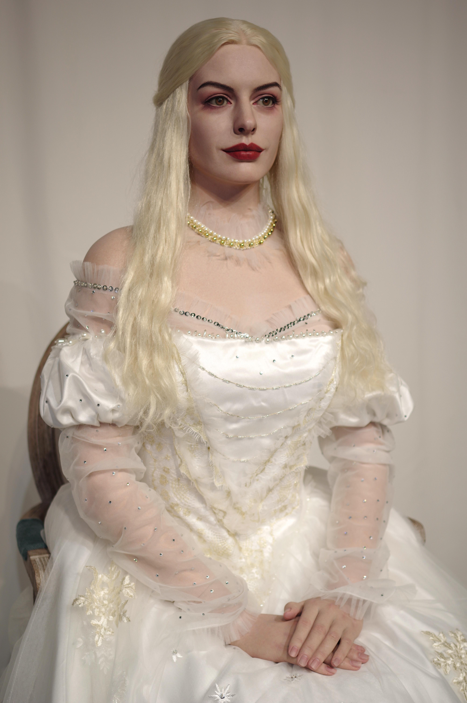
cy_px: 352
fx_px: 1014
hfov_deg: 25.9
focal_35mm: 52
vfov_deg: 38.2
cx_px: 234
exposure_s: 1/200
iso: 200
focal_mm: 35
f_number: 2.4
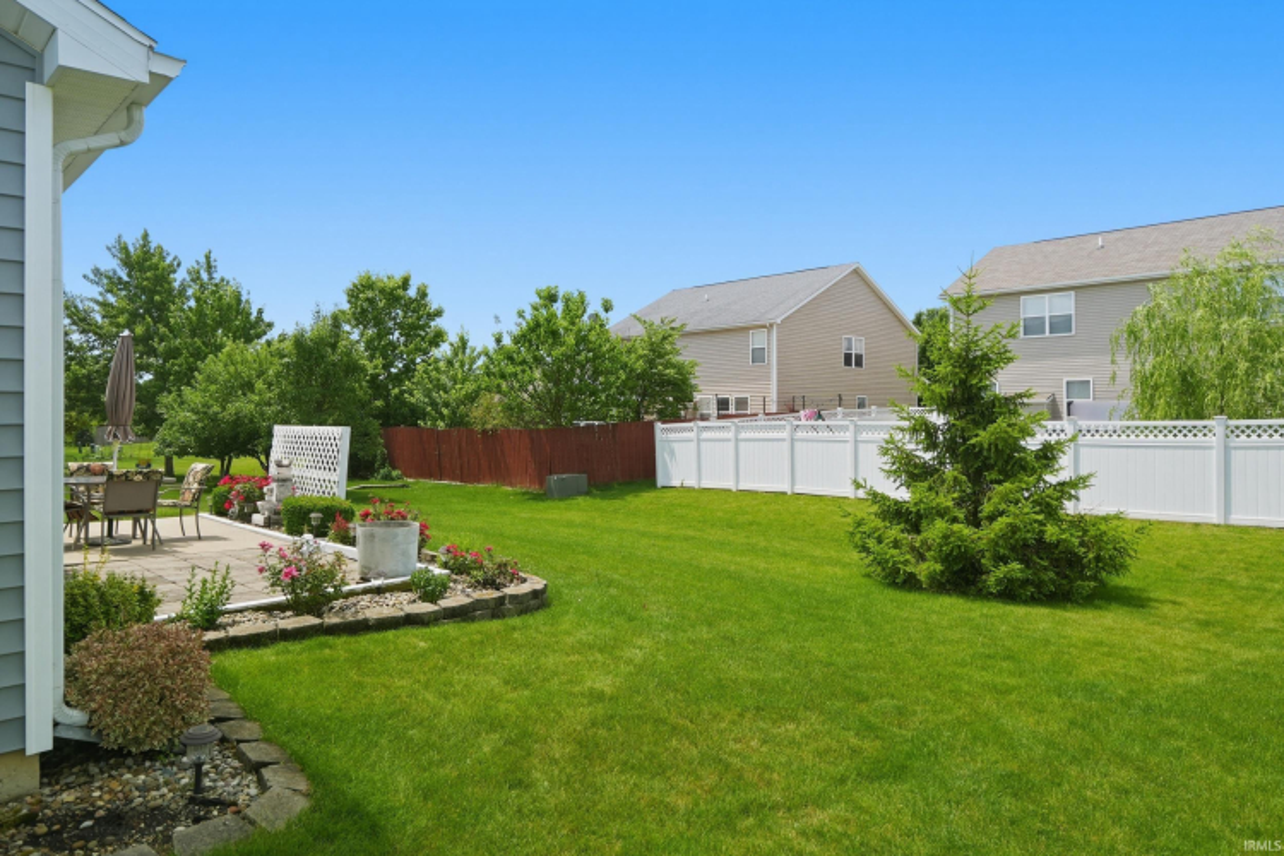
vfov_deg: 53.1
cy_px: 428
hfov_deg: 73.7
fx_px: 856
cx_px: 642
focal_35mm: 24
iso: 100
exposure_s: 1/640
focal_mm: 16
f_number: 5
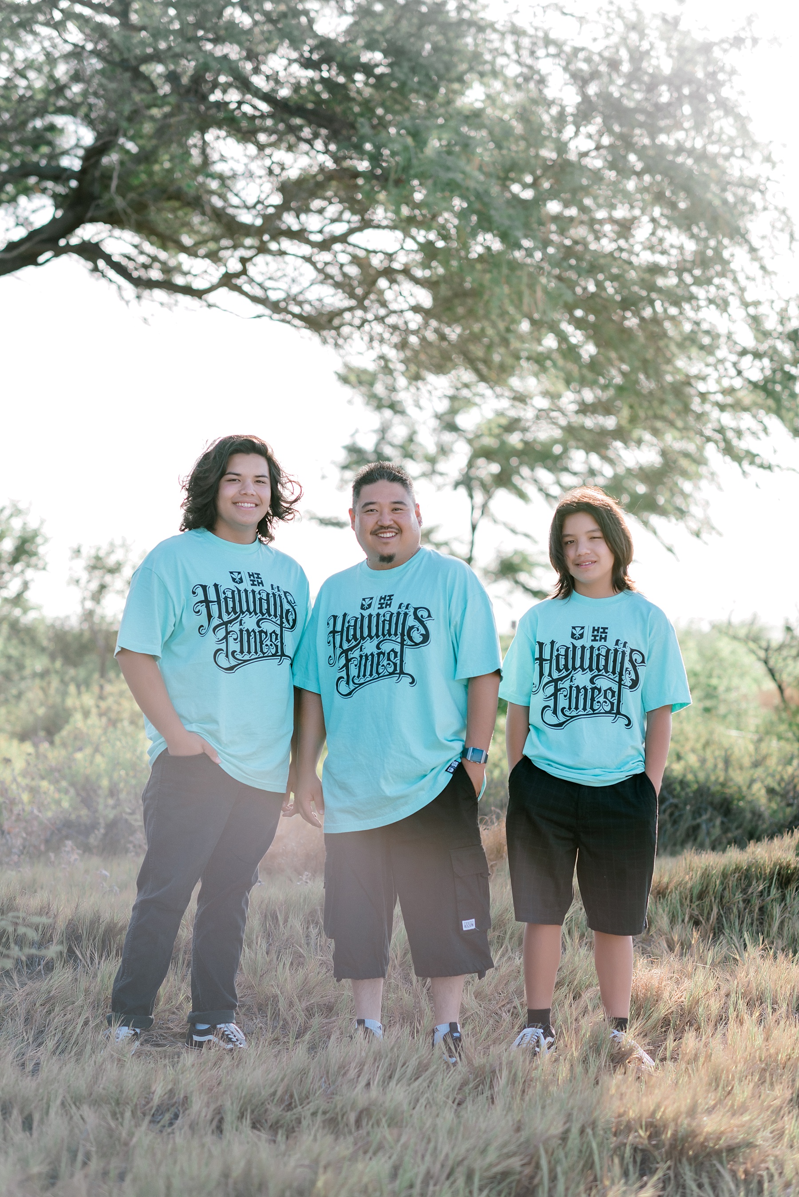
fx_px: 2827
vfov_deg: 23.9
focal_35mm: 85
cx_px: 400
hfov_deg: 16.1
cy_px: 598
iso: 200
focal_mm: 85
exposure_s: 1/800
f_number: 2.8
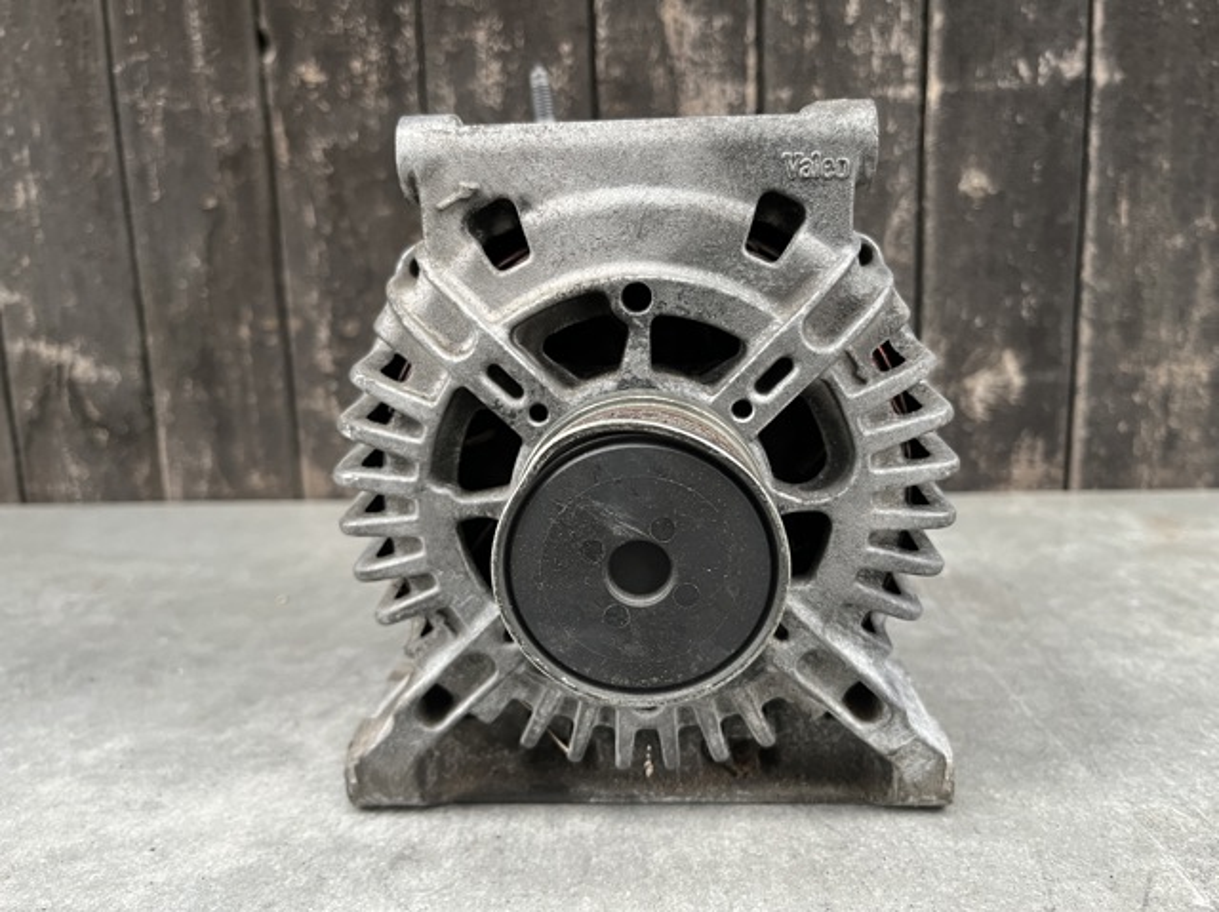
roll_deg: +1.3
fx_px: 915
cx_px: 610
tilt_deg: -11.4
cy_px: 456
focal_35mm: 26
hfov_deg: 67.3
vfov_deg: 53.0
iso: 200
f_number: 1.6
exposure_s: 1/60
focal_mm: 5.1
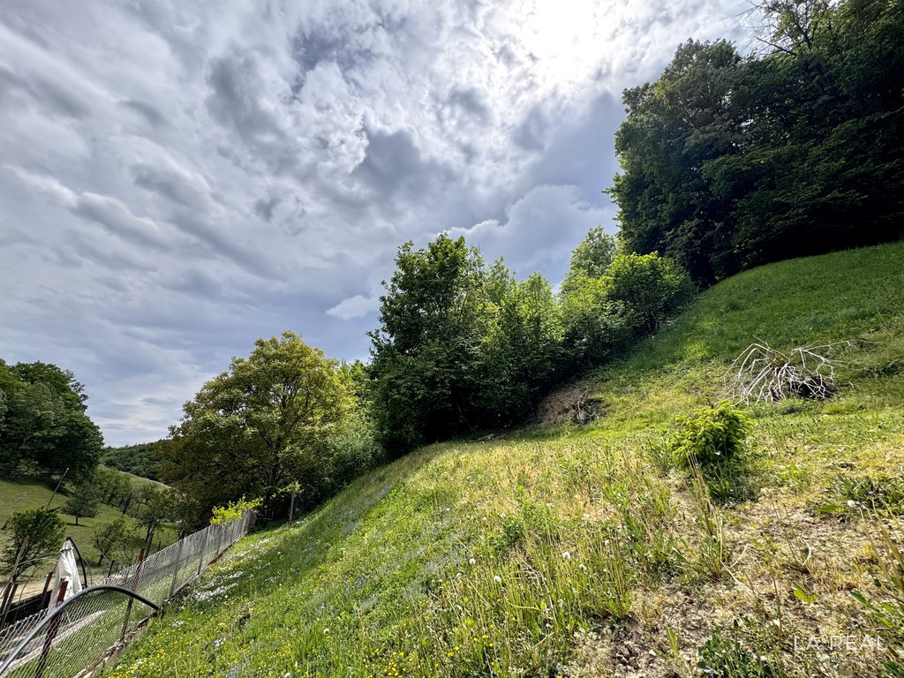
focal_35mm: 14
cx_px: 452
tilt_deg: +22.1
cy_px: 339
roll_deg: +1.2
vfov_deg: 85.7
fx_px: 366
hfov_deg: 102.1
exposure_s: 1/2208
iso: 50
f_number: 2.2
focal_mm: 2.22
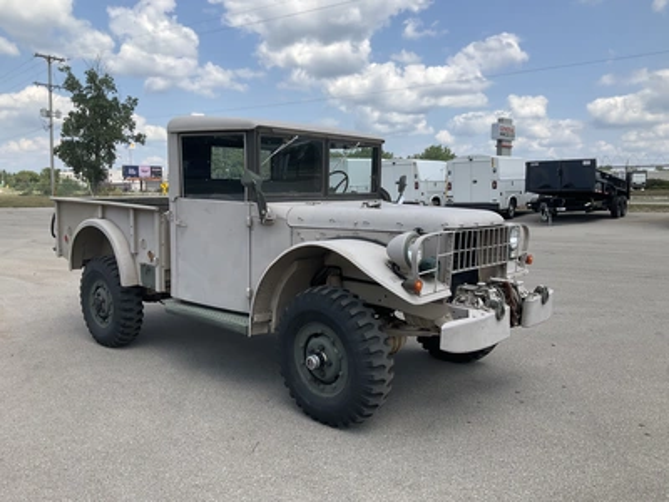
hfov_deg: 61.7
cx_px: 334
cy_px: 251
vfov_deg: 48.2
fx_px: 560
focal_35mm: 29
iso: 25
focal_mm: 3
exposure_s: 1/1675
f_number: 1.8
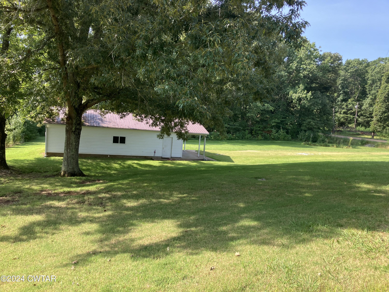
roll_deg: -4.3
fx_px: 315
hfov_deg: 63.4
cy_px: 146
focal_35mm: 28
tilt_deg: -5.6
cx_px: 194
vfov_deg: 49.7
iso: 32
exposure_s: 1/319
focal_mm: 3.99
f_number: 1.8
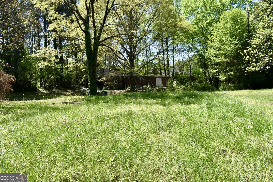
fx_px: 205
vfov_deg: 47.9
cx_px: 136
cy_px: 91
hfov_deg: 67.4
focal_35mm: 27
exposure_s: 1/250
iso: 160
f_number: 8
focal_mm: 18
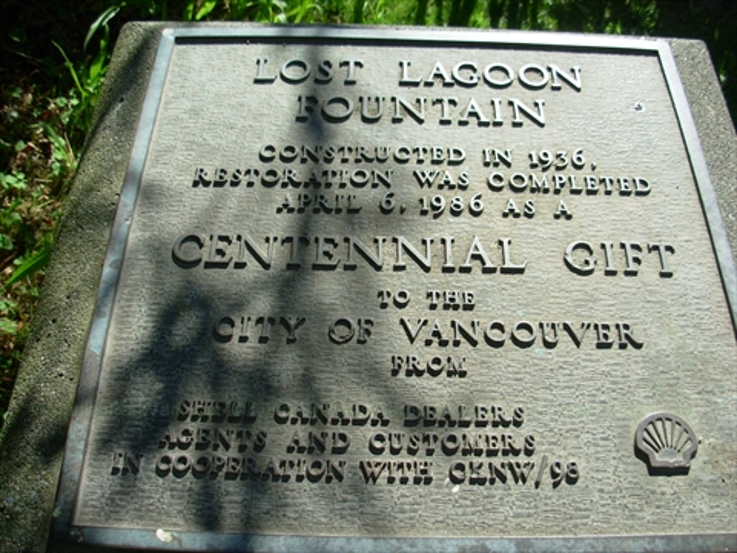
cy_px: 276
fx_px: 809
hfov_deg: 49.0
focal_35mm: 38
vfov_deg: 37.7
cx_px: 368
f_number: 2.9
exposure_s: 1/683
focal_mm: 6.3
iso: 50
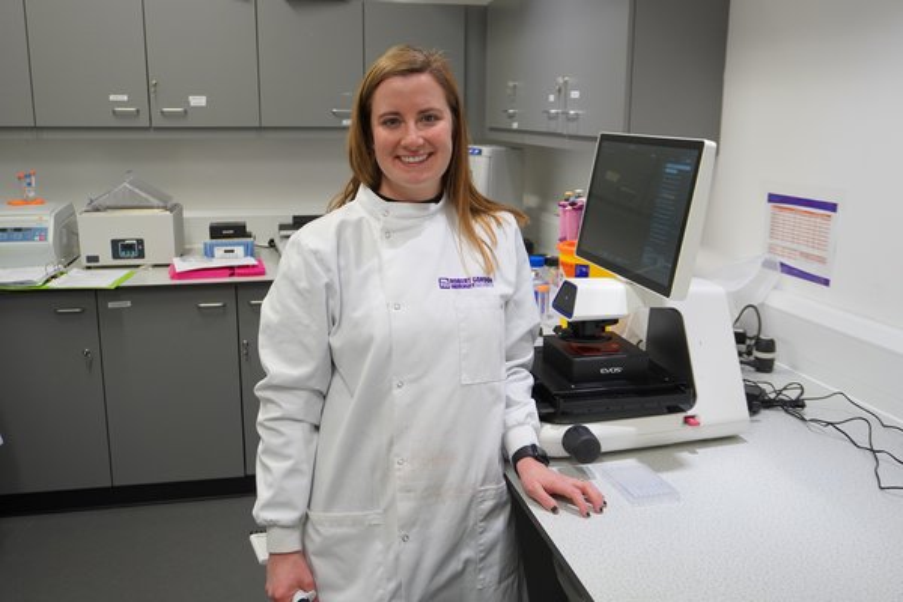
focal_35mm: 33
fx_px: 828
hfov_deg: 57.2
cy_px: 301
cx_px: 452
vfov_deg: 40.0
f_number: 4
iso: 1000
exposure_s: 1/160
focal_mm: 22
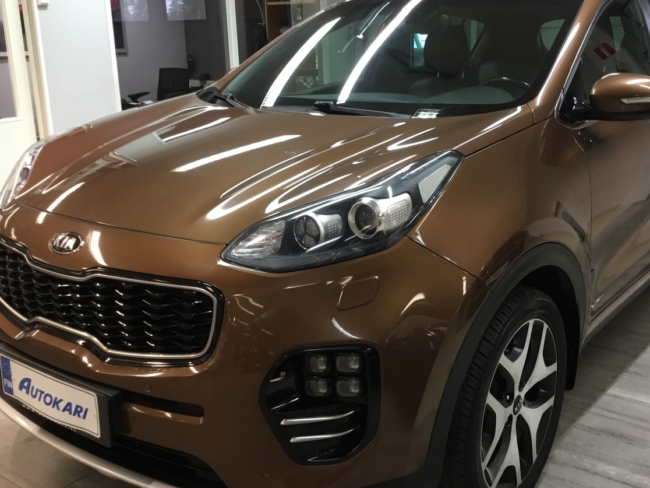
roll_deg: +2.4
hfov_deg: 46.7
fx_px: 751
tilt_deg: -16.0
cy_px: 254
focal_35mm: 40
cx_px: 366
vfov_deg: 36.0
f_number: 2.4
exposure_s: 1/33
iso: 100
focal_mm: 3.3
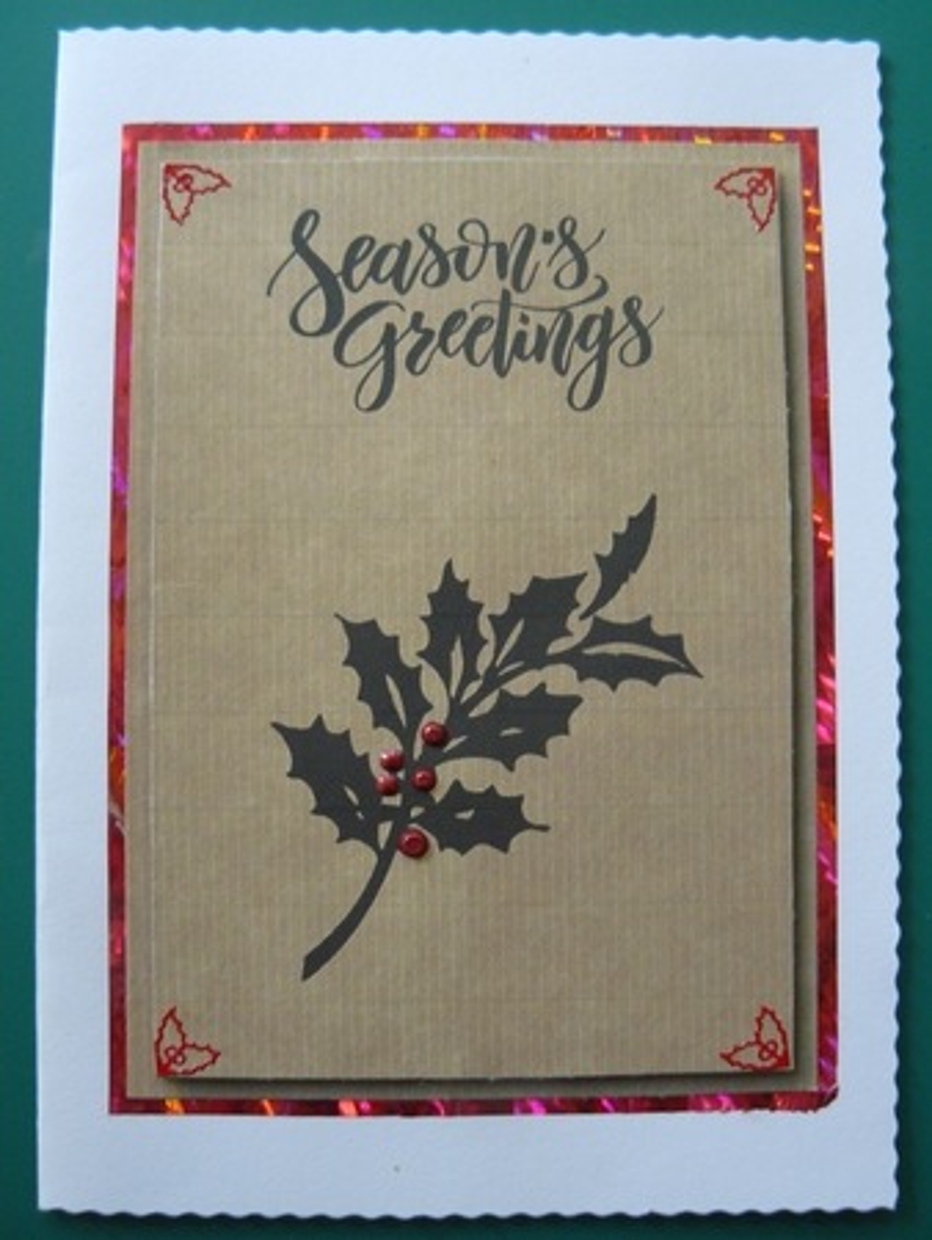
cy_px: 620
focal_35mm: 36
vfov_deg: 51.3
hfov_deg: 39.7
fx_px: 1291
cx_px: 466
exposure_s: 1/20
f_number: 2.8
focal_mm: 6
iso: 200
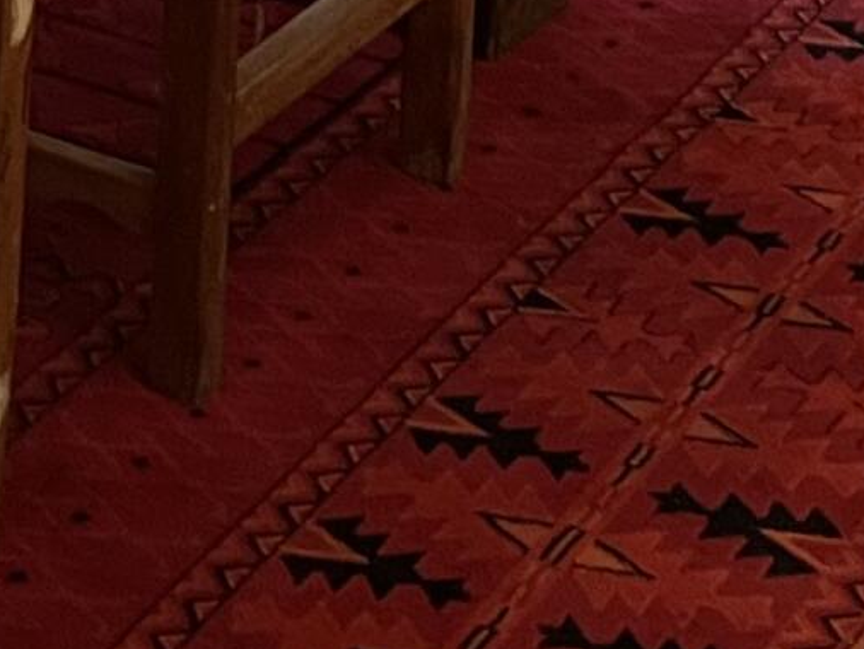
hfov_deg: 11.7
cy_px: -905
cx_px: -739
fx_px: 3846
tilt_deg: -12.7
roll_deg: +1.1
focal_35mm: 154
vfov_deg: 8.8
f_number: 1.5
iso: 320
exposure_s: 1/60
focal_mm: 5.7
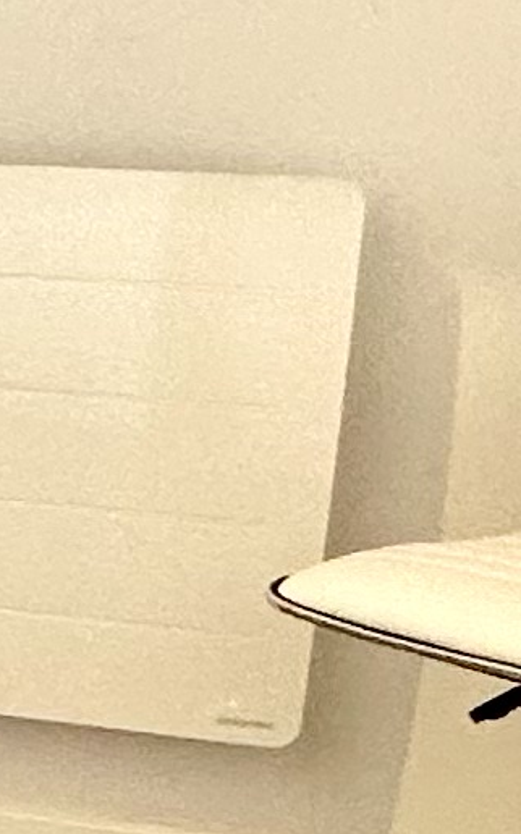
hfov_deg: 7.5
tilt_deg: -9.7
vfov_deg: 18.0
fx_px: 2638
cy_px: 305
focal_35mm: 116
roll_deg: +0.6
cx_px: -1628
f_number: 2.2
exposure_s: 1/100
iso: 125
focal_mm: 2.22
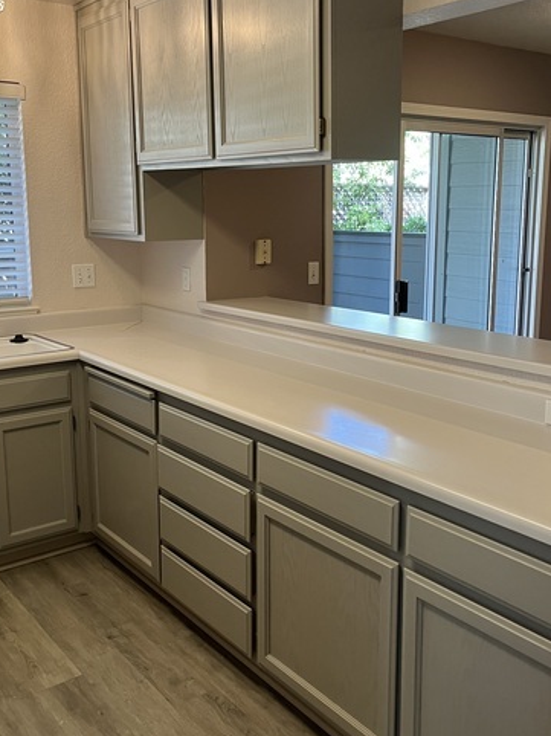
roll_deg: +0.6
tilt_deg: -10.6
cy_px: 332
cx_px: 273
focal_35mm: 36
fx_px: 765
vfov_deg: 51.3
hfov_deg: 39.6
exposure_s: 1/60
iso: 125
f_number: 1.6
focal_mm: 5.1
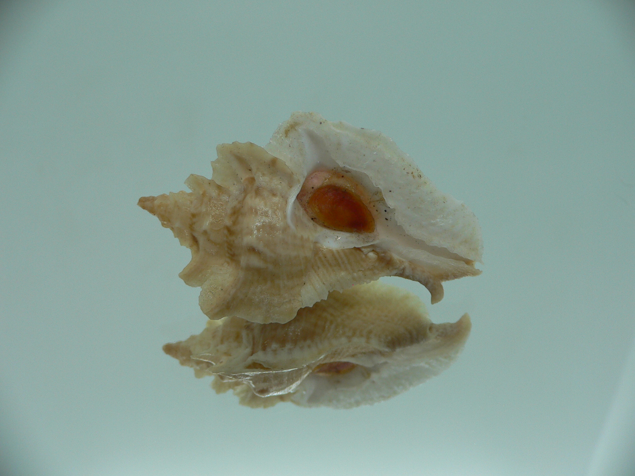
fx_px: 642
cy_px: 238
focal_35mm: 35
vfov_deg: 40.7
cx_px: 318
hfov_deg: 52.6
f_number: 2.8
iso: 80
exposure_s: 1/60
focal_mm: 4.6
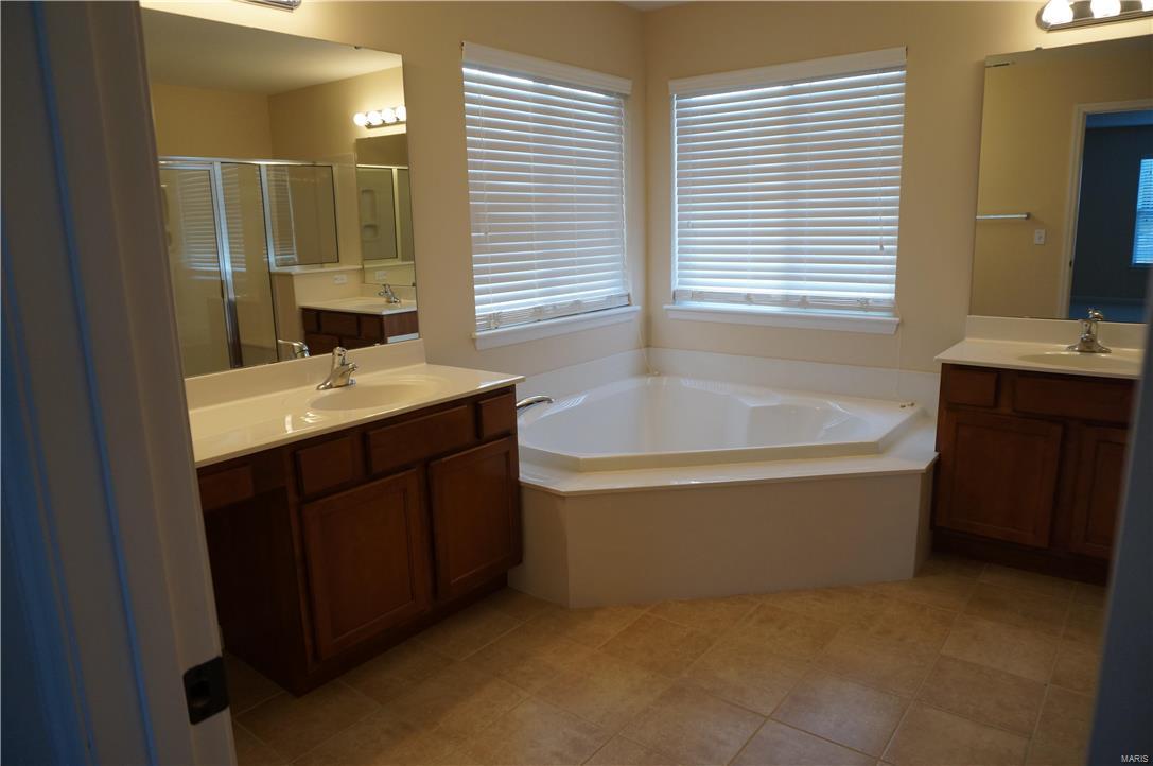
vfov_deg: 53.0
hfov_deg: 73.8
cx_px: 576
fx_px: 768
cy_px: 383
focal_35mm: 24
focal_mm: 16
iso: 500
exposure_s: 1/160
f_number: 4
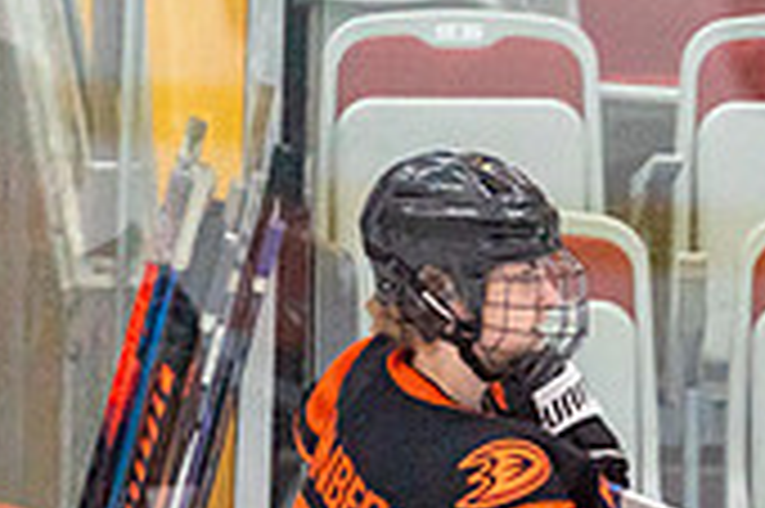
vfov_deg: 1.4
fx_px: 21441
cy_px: 1045
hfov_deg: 2.0
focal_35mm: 1010
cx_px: 977
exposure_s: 1/1250
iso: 3200
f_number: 2.8
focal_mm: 200
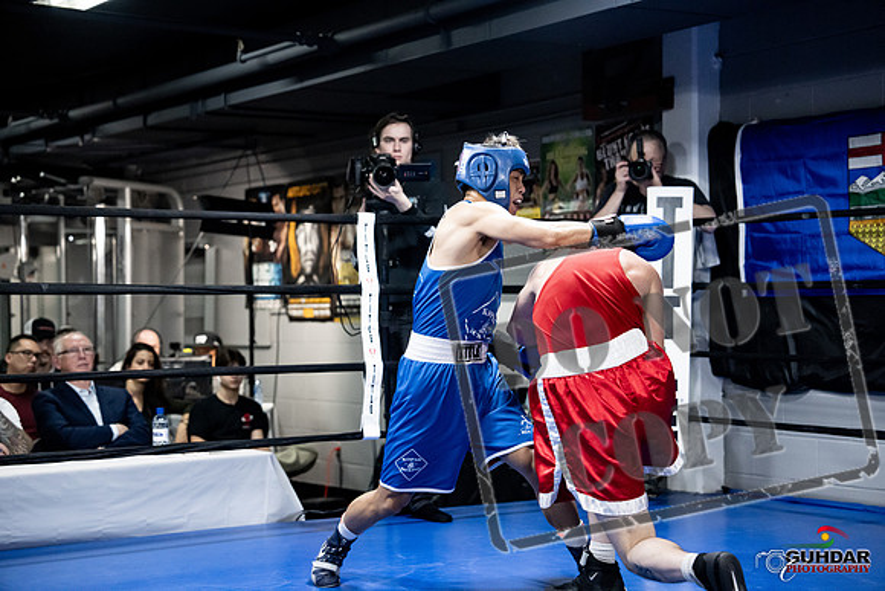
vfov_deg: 19.5
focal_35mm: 70
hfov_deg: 28.8
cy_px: 296
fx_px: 1721
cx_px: 442
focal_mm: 70
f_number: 2.8
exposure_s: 1/1000
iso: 8000
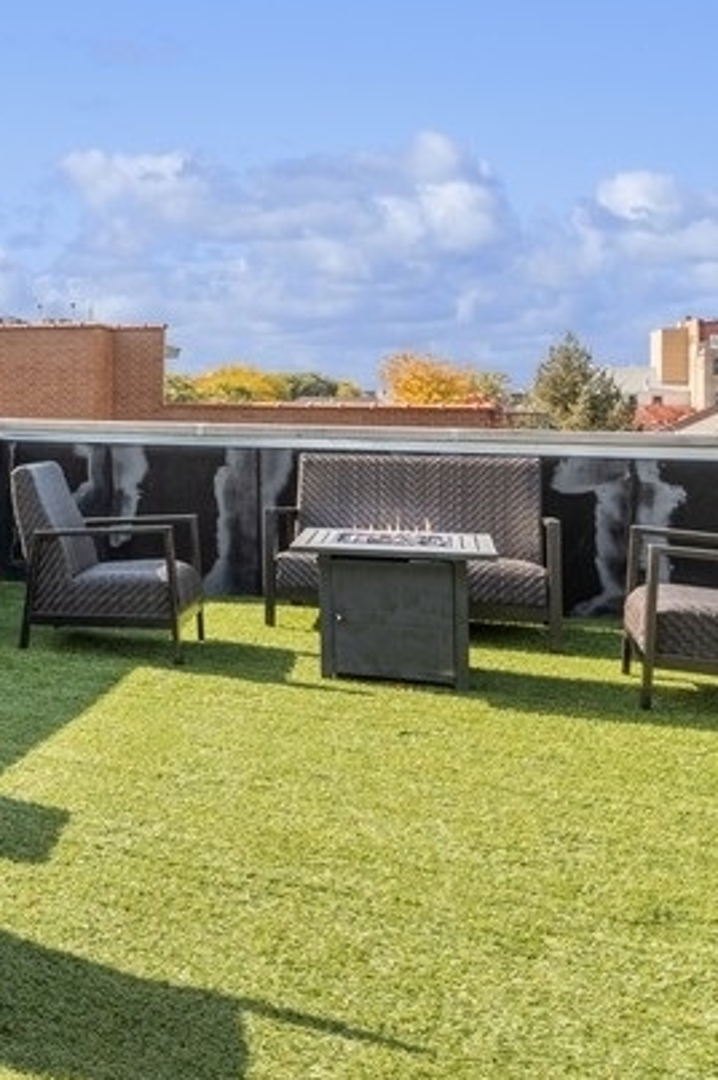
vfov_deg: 50.2
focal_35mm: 38
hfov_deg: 28.1
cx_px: -246
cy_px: 405
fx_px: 1139
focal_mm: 17
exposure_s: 1/400
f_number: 7.1
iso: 320
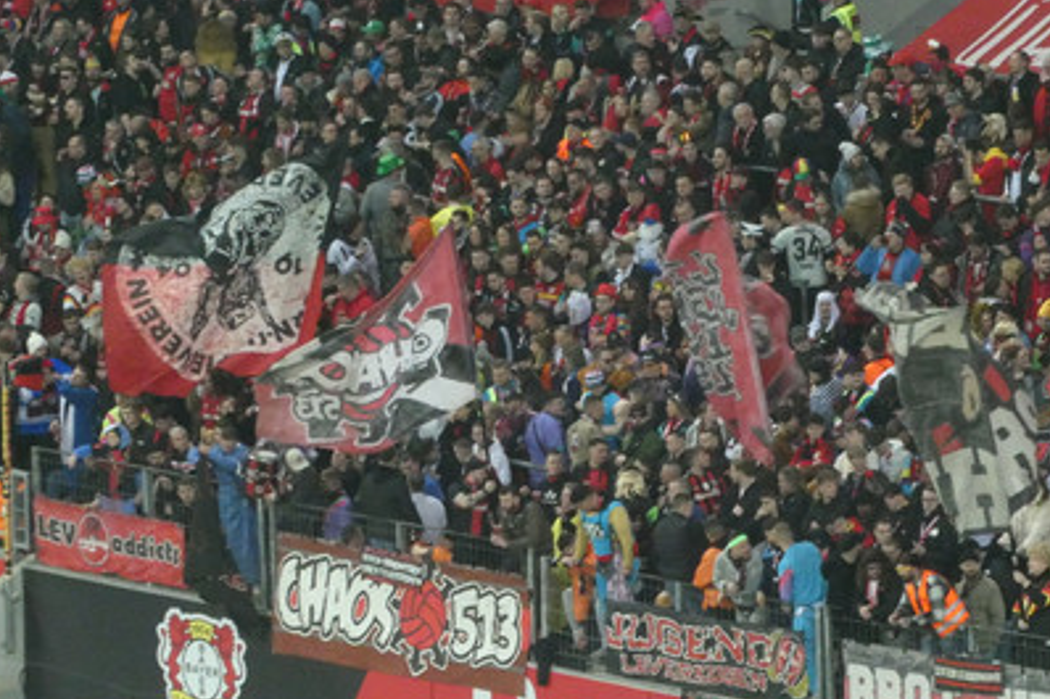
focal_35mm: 358
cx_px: 641
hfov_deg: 5.8
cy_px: 443
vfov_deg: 3.8
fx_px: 10437
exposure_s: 1/80
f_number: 5.6
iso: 800
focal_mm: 38.4
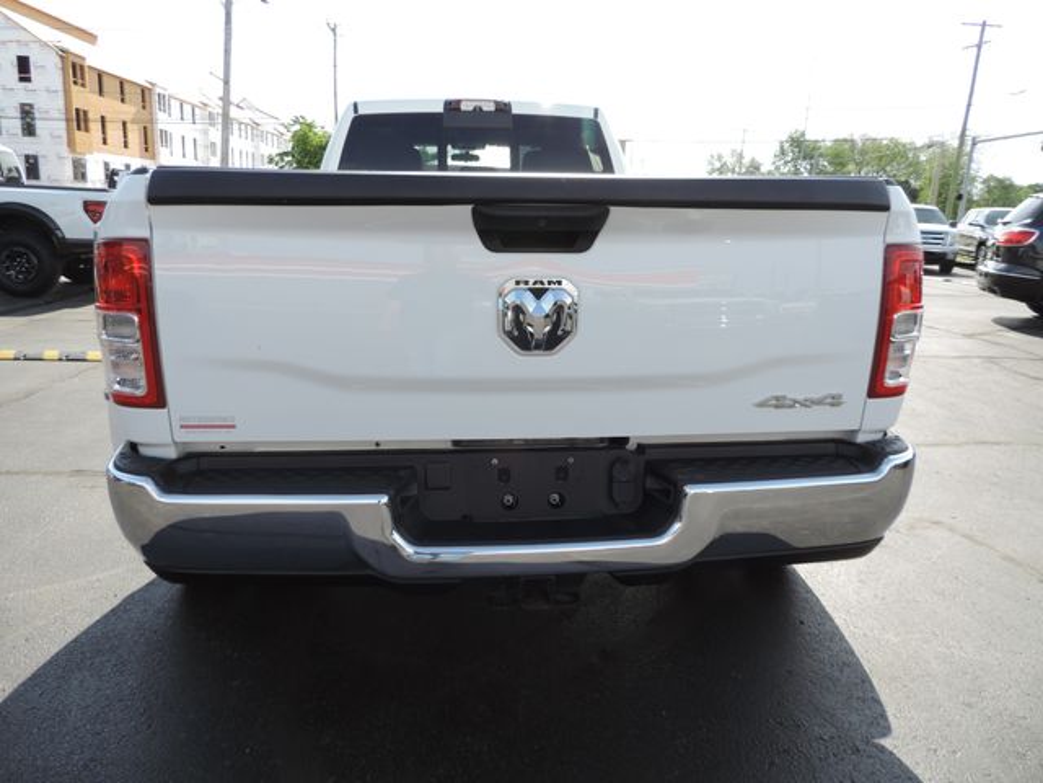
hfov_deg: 71.6
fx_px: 723
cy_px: 392
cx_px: 522
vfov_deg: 56.8
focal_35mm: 24
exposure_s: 1/500
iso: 80
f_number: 3
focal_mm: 4.3
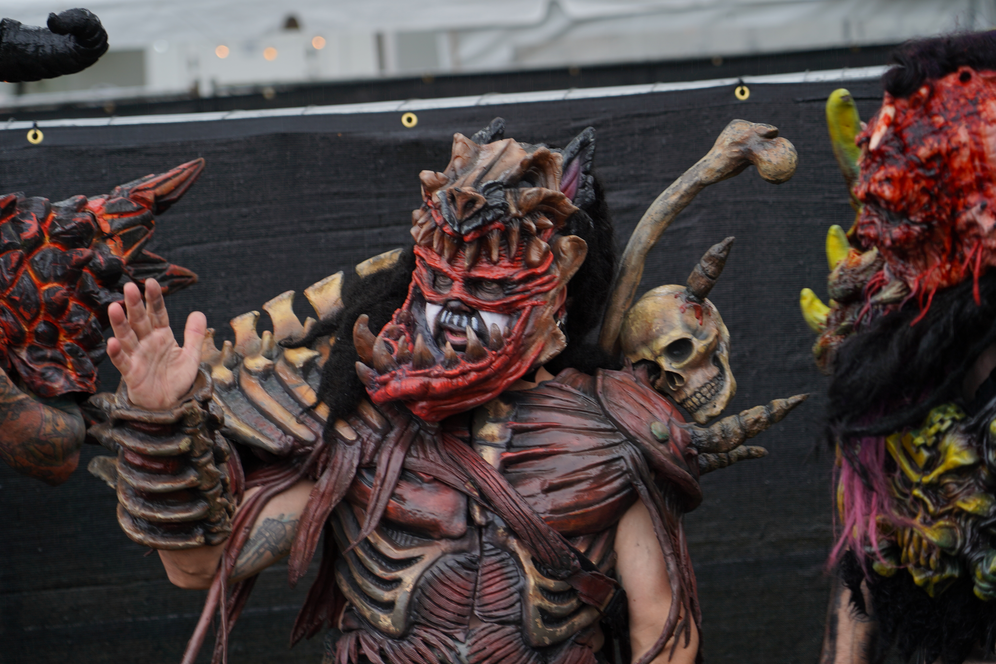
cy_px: 332
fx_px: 2905
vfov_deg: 13.0
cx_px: 498
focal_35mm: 105
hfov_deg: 19.5
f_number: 4
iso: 125
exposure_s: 1/125
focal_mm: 105
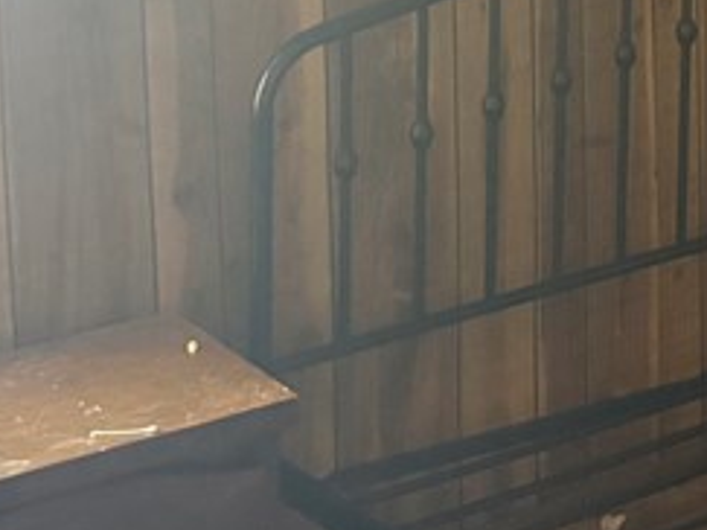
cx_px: 905
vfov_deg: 13.9
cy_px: -224
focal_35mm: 101
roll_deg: +0.9
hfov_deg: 18.2
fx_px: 2062
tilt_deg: -5.8
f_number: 1.78
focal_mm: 6.76
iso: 800
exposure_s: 1/60
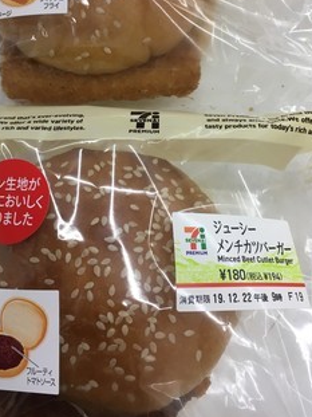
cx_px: 115
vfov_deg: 44.3
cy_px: 145
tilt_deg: -73.3
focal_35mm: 42
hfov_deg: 34.1
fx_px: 505
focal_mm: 4.15
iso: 25
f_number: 2.2
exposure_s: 1/40
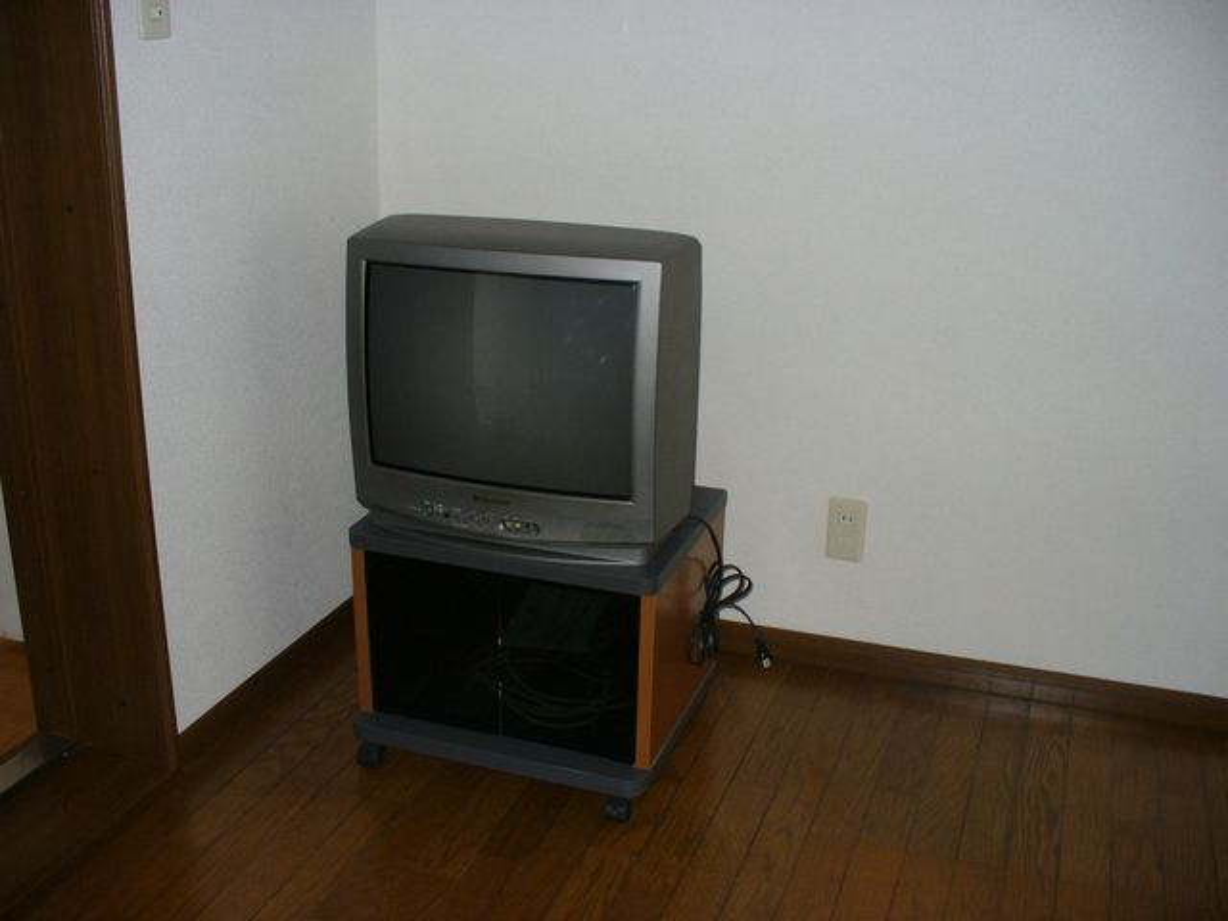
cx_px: 614
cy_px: 460
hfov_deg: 50.1
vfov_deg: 38.7
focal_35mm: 37
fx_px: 1313
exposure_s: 1/60
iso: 100
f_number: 2.8
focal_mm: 6.1
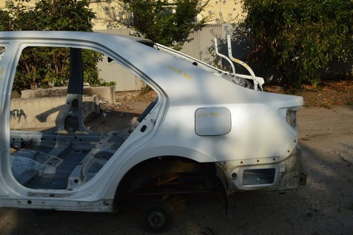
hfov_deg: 57.3
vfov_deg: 39.9
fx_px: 323
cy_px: 118
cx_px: 176
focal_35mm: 33
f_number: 11
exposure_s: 1/500
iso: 250
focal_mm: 22
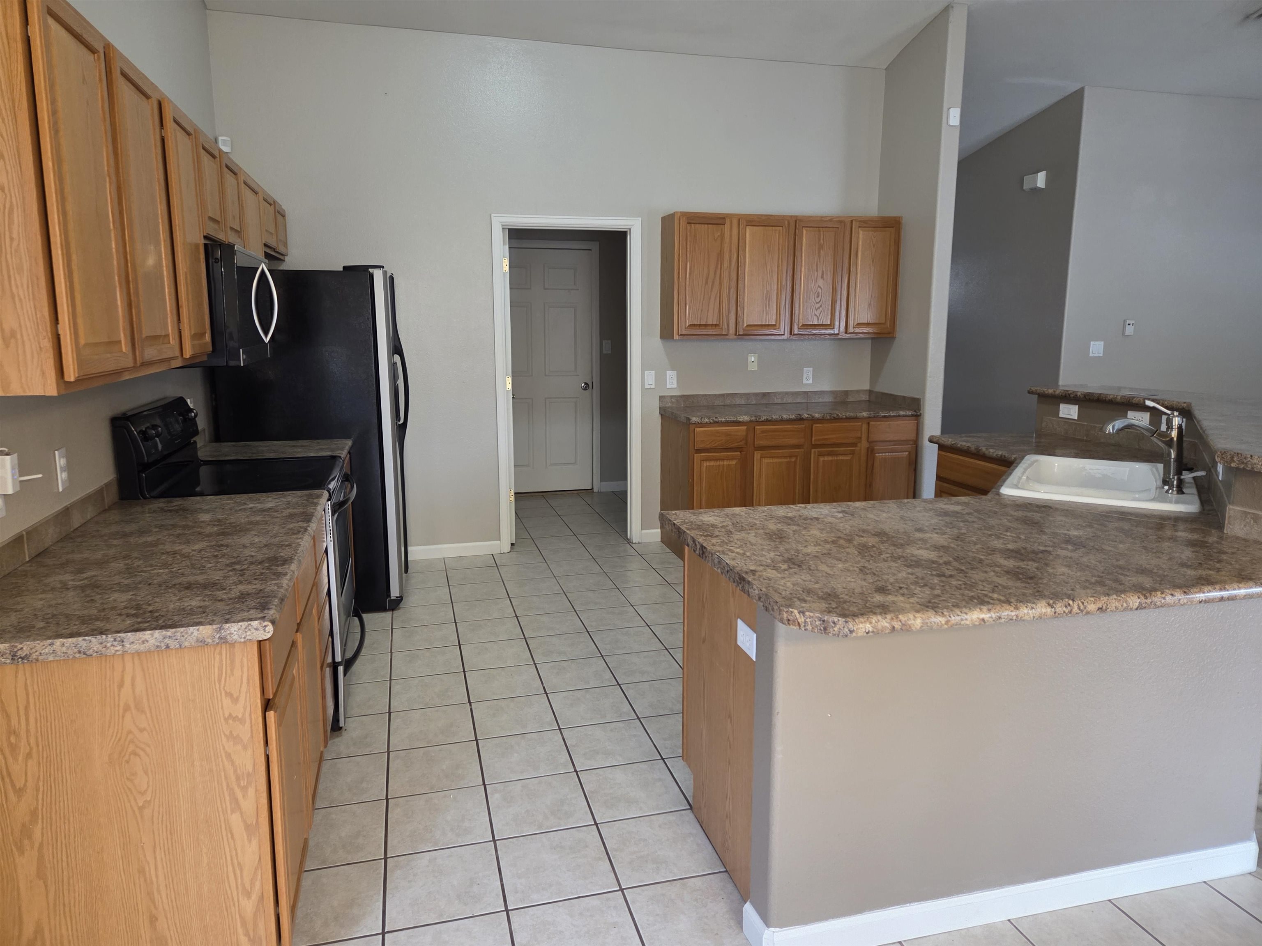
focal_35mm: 23
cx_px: 631
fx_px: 839
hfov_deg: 73.9
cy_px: 473
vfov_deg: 58.9
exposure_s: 1/120
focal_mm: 5.4
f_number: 1.8
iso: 500
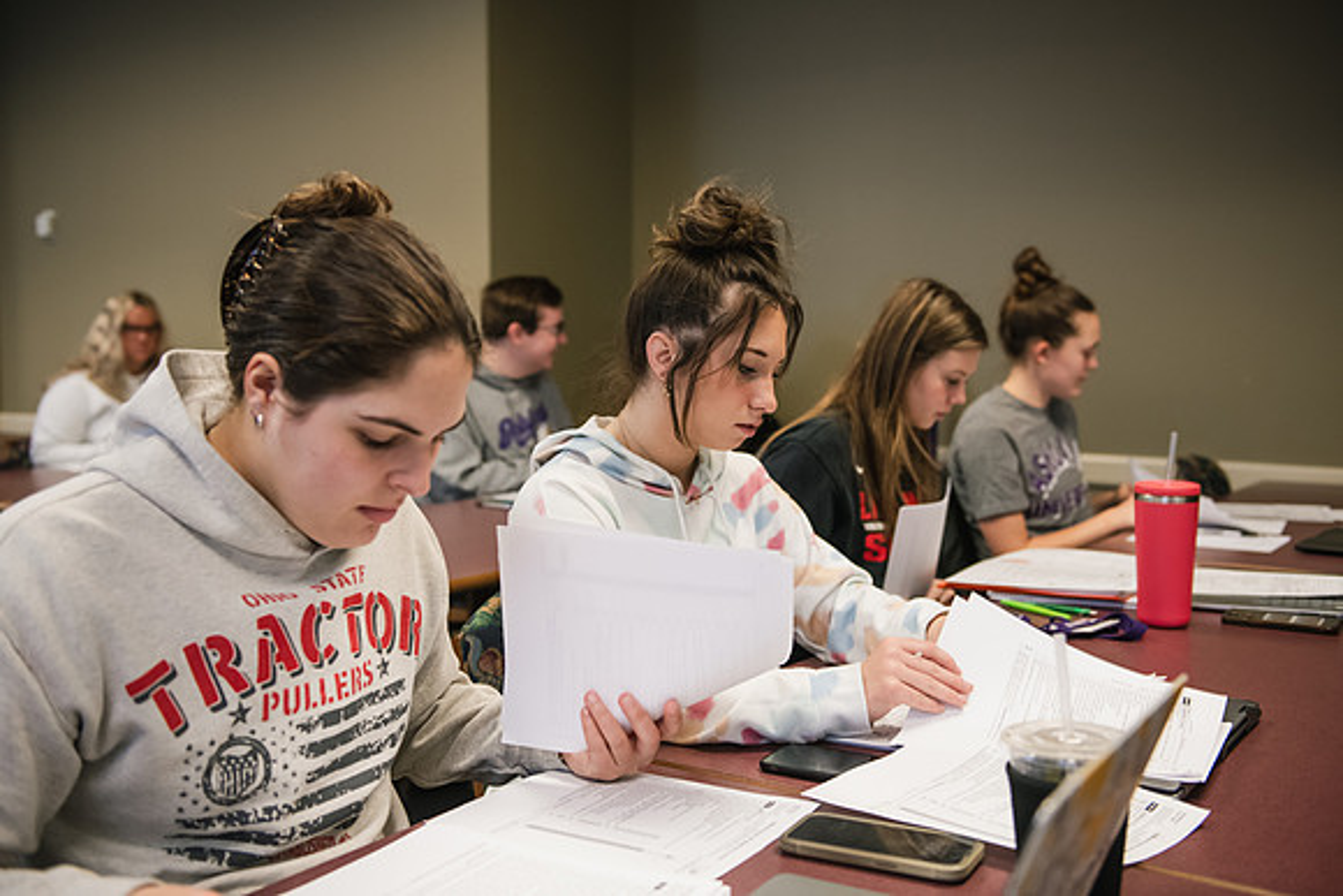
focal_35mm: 38
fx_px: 1418
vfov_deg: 35.1
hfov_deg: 50.7
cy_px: 448
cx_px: 672
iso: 1250
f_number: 3.2
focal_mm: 38
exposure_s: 1/200
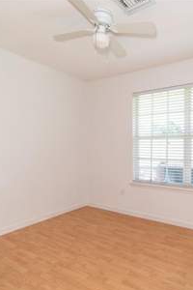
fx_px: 193
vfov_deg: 73.7
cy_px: 148
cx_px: 133
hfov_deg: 51.8
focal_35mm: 24
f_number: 8
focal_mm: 15
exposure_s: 1/40
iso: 200
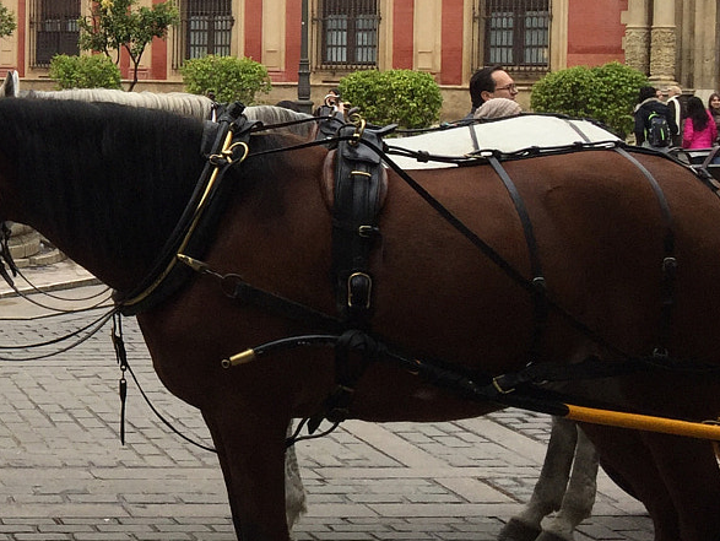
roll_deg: -1.9
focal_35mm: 79
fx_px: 1644
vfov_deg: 18.5
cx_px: -200
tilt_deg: -0.8
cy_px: 91
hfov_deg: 22.3
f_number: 2.2
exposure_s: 1/648
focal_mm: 4.15
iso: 32
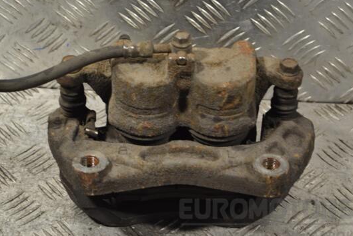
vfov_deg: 14.6
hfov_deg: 21.8
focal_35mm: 94
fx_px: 918
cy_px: 120
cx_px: 167
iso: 320
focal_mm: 55
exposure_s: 1/30
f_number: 5.6
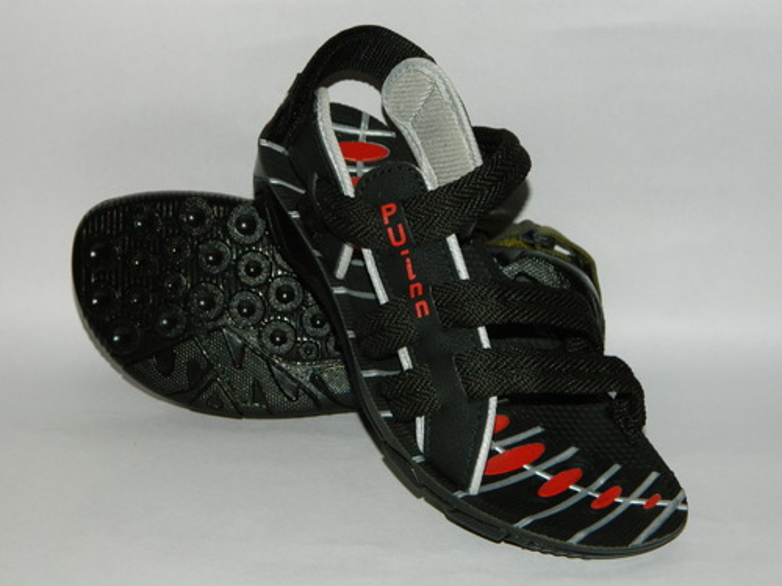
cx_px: 391
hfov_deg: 27.8
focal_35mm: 70
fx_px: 1581
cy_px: 293
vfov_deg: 21.0
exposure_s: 1/50
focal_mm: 12.6
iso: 200
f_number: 4
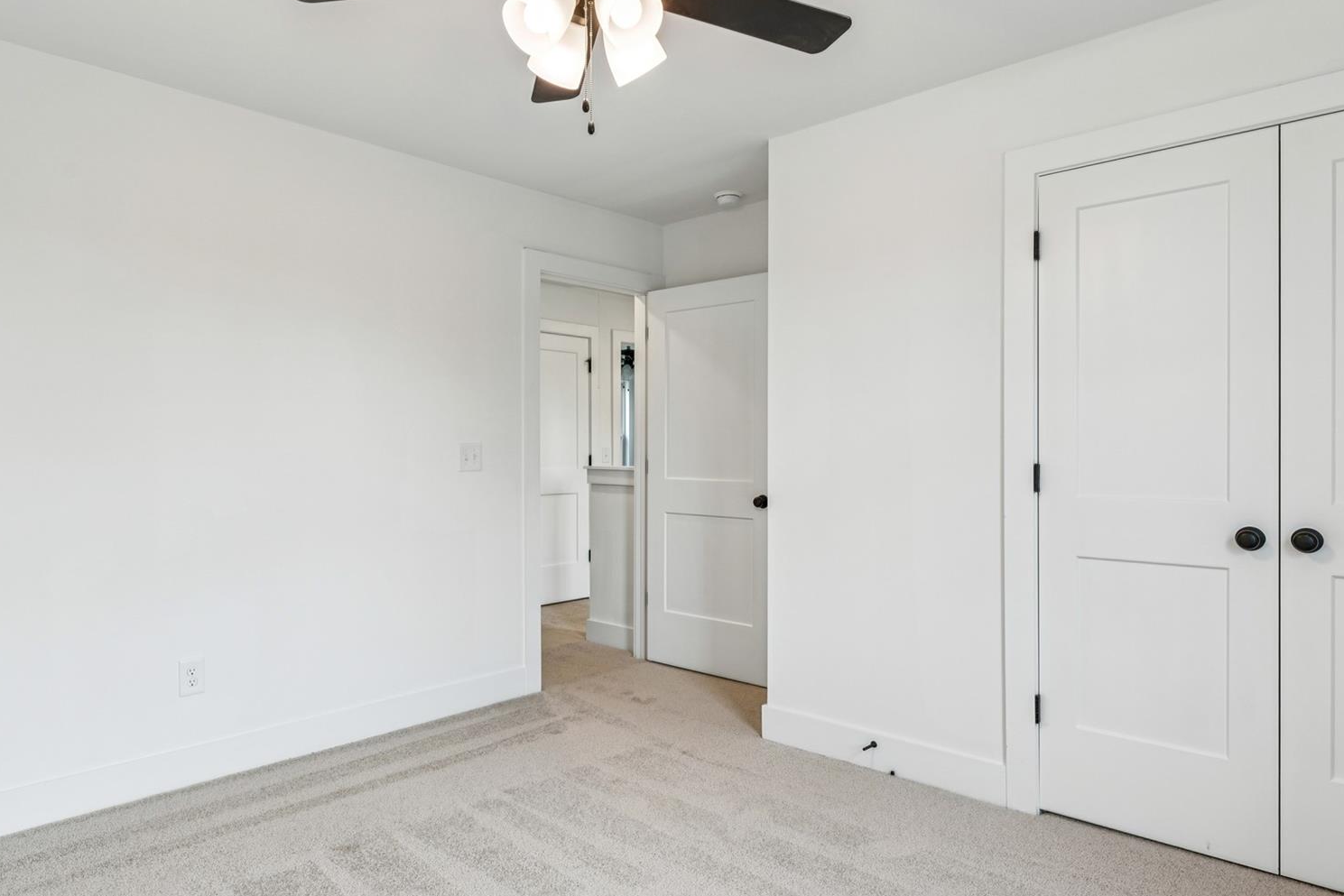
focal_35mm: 22
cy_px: 471
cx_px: 609
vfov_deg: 56.6
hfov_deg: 77.7
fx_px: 832
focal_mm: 16.2
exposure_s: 1/10
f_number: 9
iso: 100
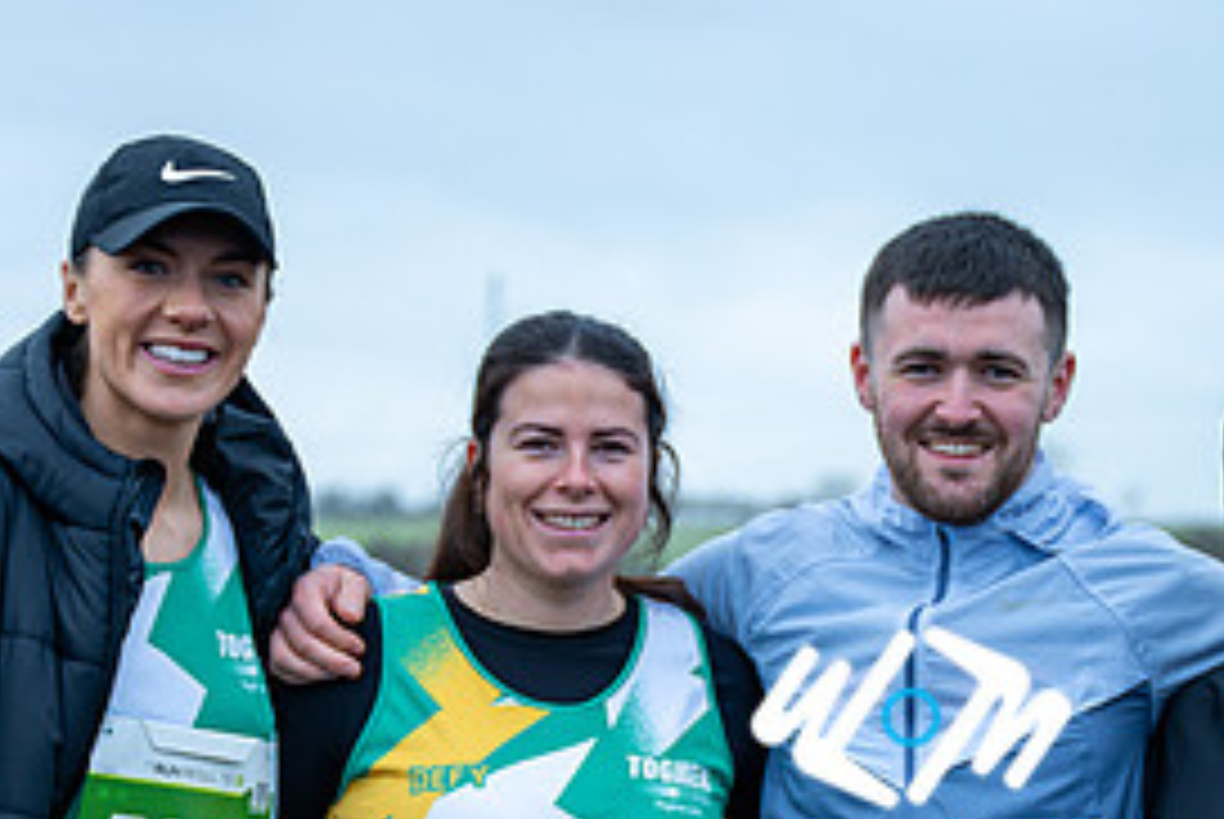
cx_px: 909
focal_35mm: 113
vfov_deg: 12.0
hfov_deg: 18.0
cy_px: 817
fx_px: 3846
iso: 100
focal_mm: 53
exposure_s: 1/250
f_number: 2.8
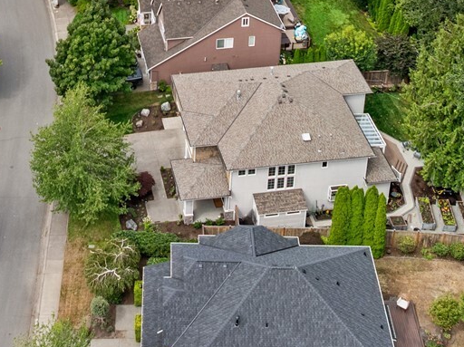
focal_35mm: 75
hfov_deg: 25.8
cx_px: 133
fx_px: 1004
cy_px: -92
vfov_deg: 18.4
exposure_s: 1/1000
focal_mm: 12.29
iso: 130
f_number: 2.8
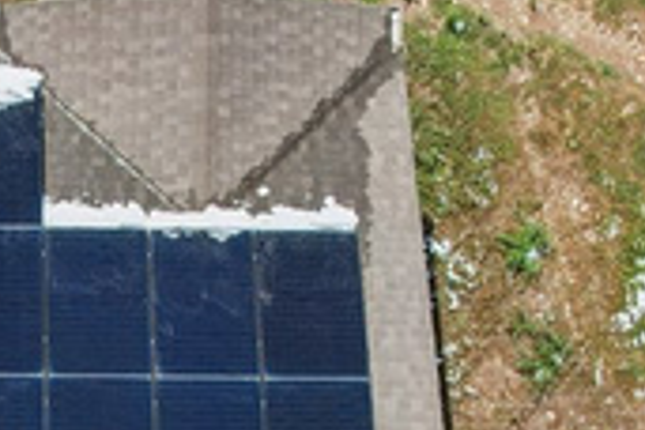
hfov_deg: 15.1
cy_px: 647
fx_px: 2365
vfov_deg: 10.1
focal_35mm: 132
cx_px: -91
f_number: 2.8
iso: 150
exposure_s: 1/3000
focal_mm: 8.4
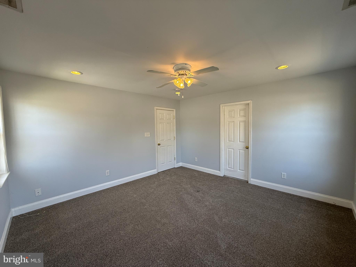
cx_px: 178
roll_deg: +1.5
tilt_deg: -2.7
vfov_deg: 85.7
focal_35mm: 14
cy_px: 134
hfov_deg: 102.1
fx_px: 144
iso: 100
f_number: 2.2
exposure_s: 1/120
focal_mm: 2.22
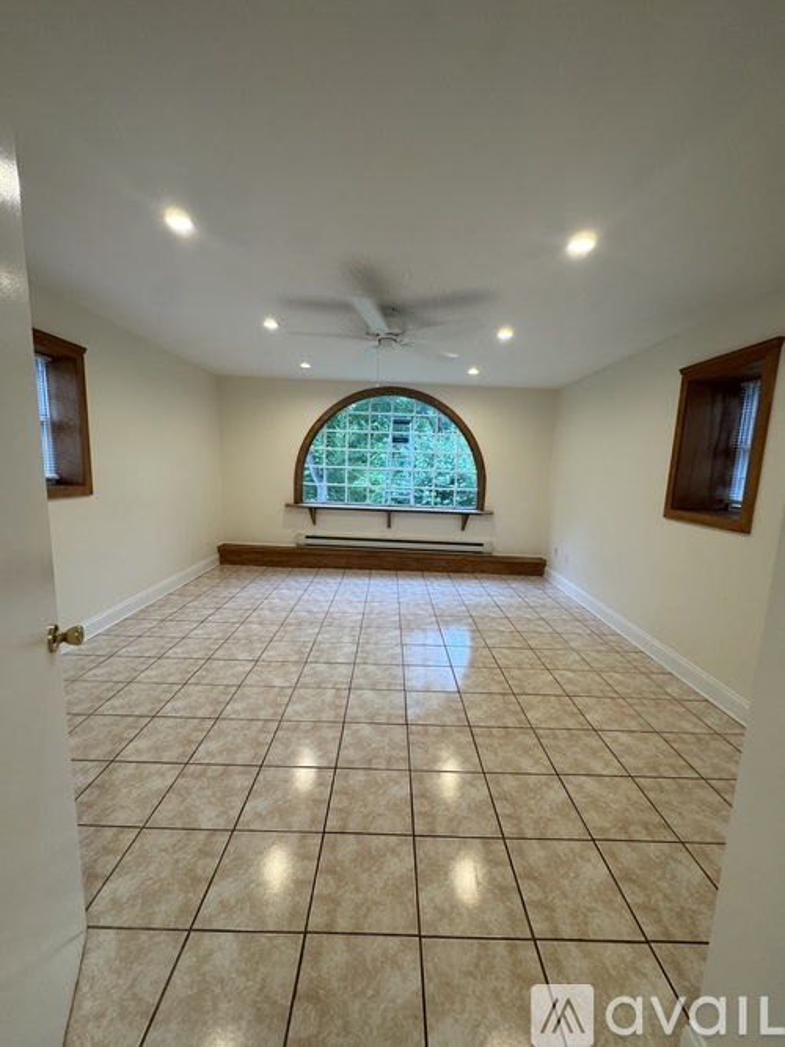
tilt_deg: -6.8
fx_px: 423
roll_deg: -1.4
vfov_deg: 102.1
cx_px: 392
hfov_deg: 85.7
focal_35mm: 14
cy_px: 524
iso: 200
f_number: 2.2
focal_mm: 2.22
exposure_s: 1/120
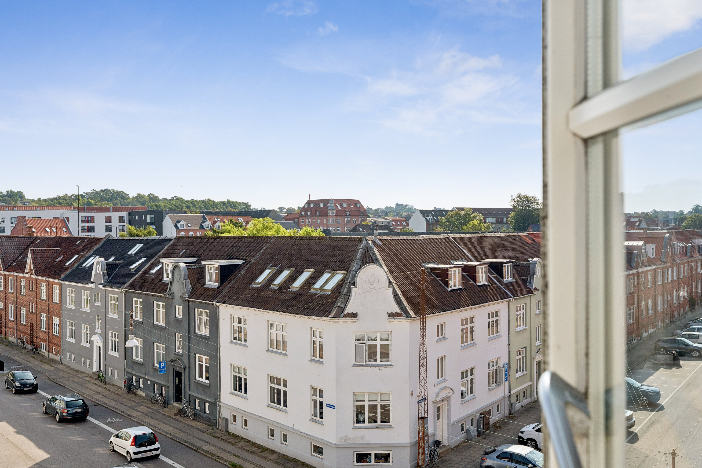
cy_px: 234
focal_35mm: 35
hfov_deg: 54.4
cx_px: 351
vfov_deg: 37.9
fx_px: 682
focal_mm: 35
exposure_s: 1/800
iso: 800
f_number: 11
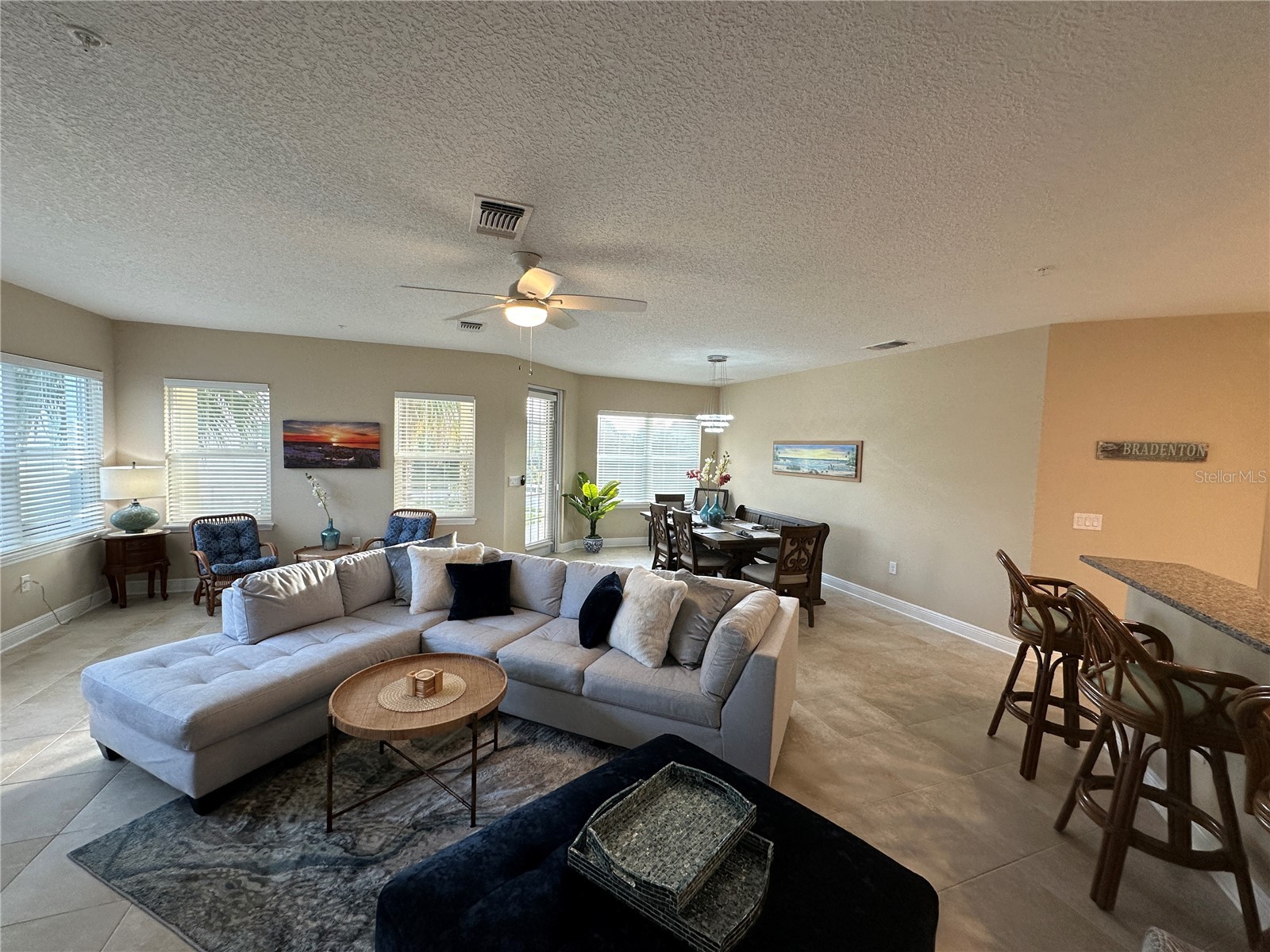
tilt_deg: -3.4
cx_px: 635
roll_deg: -2.2
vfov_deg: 85.7
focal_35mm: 14
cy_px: 476
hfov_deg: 102.1
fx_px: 514
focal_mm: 2.22
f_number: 2.2
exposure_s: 1/120
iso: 160
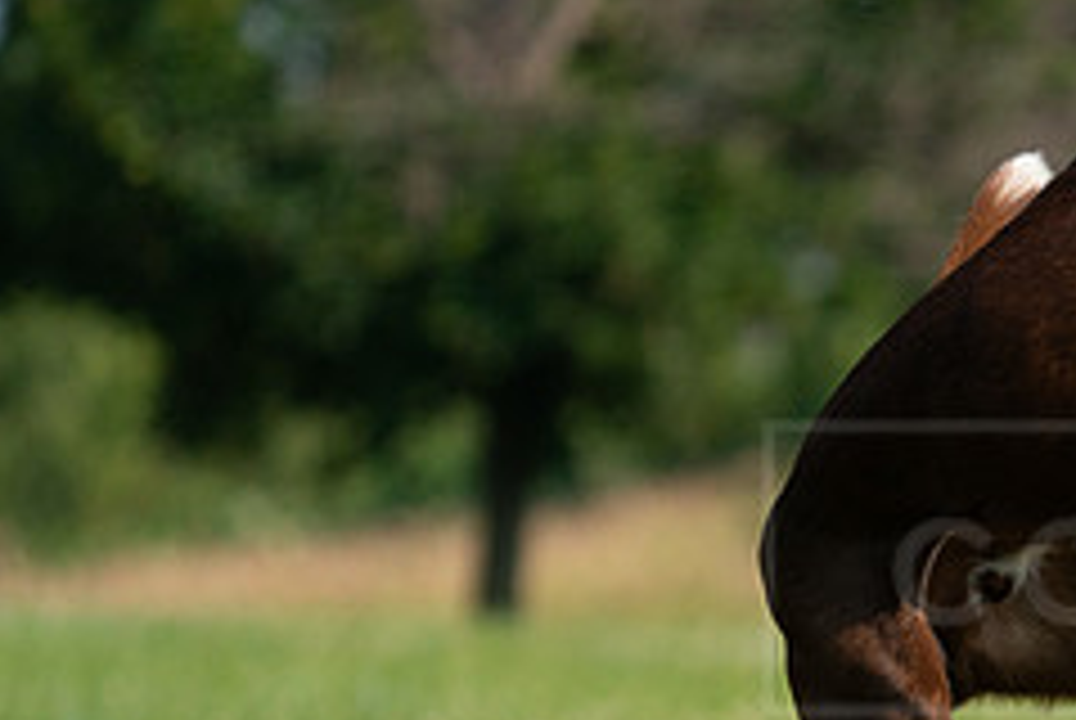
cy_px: 646
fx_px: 17117
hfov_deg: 3.6
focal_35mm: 572
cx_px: 1193
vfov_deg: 2.4
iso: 1000
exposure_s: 1/4000
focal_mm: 236
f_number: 5.6
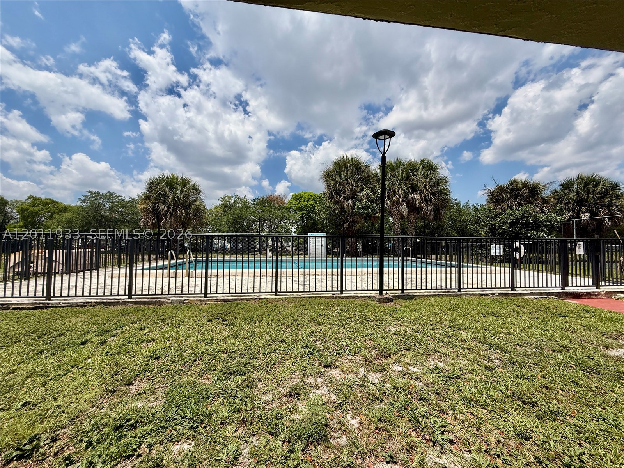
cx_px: 312
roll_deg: -0.6
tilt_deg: +2.9
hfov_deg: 102.1
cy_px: 234
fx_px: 252
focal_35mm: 14
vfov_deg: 85.7
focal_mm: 2.22
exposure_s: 1/3663
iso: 50
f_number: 2.2
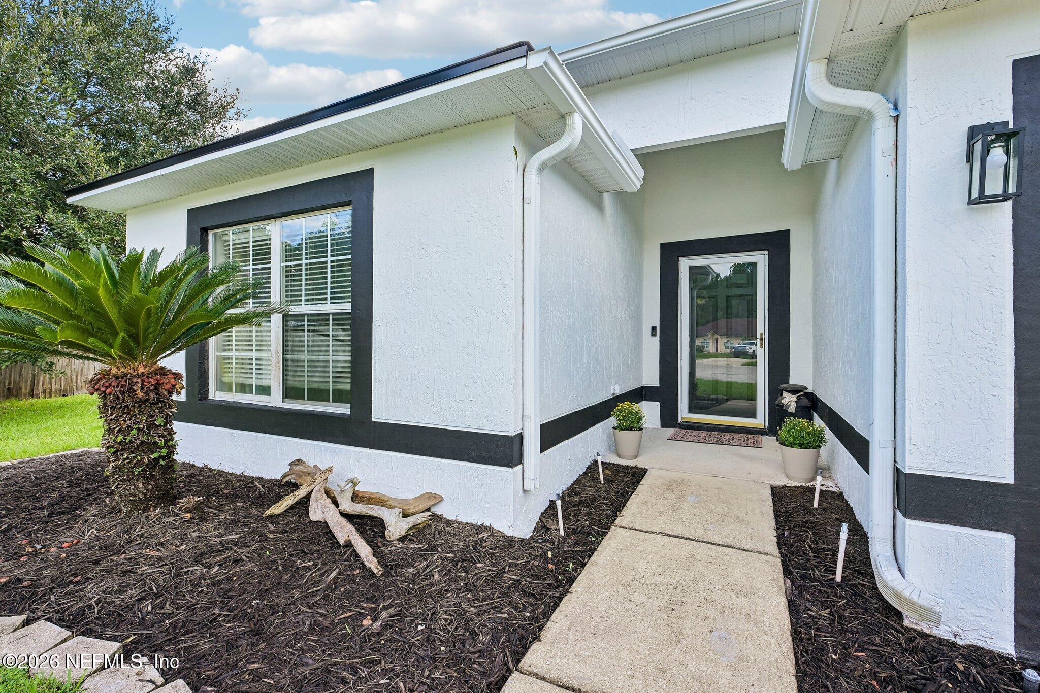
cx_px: 520
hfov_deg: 98.5
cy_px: 346
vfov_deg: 75.5
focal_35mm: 16
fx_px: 448
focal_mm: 15.5
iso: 100
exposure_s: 1/60
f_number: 8
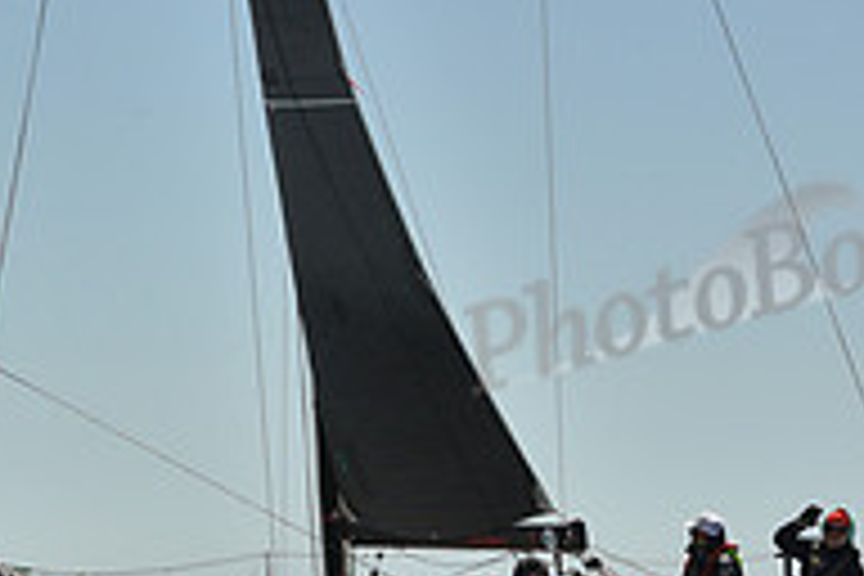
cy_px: 574
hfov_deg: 9.7
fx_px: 5064
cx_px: 234
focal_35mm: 211
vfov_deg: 6.5
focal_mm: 70
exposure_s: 1/800
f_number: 13
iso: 320
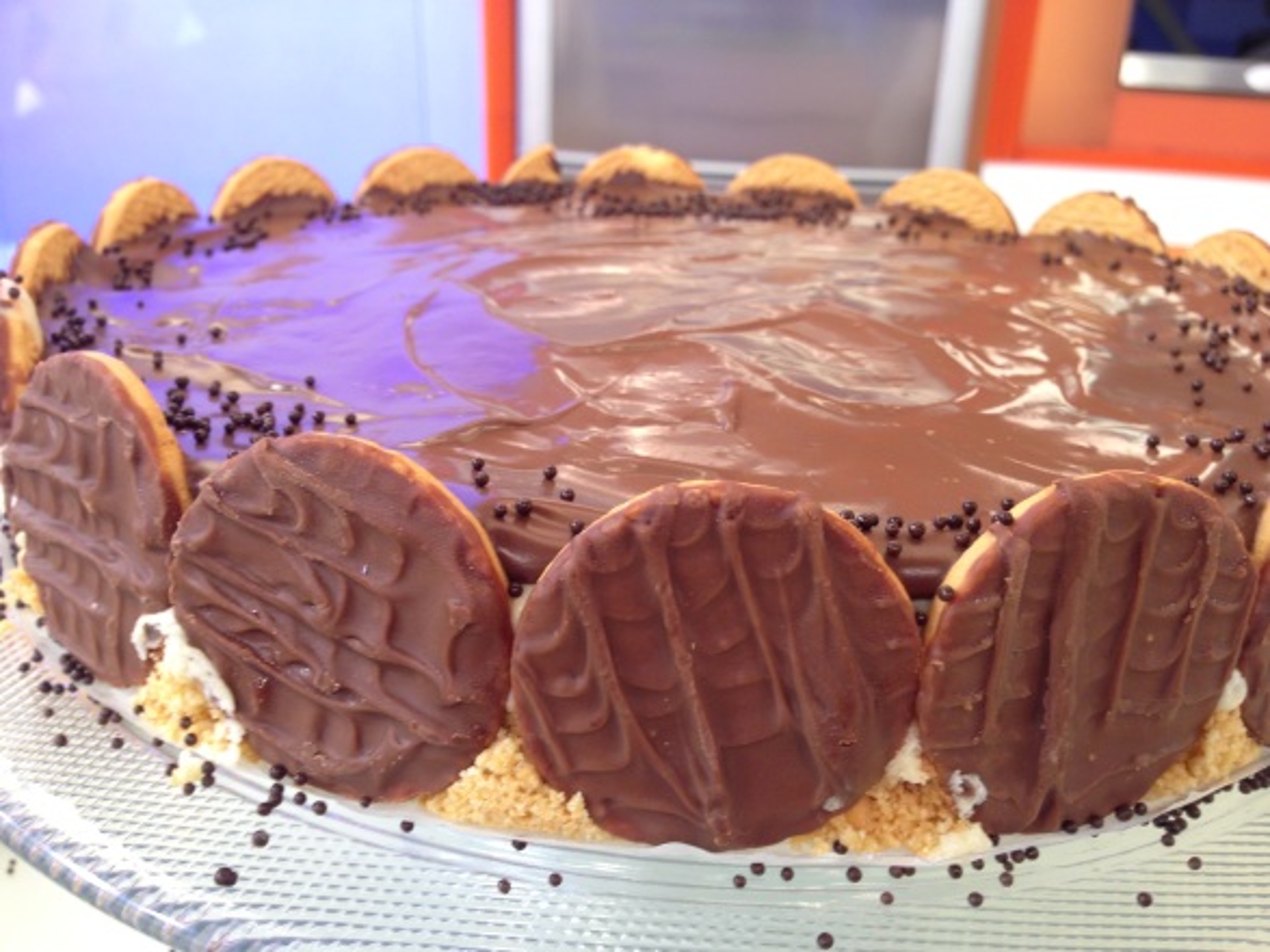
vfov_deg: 42.9
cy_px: 476
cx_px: 635
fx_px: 1210
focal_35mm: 33
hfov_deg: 55.4
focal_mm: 4.13
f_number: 2.4
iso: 64
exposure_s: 1/20
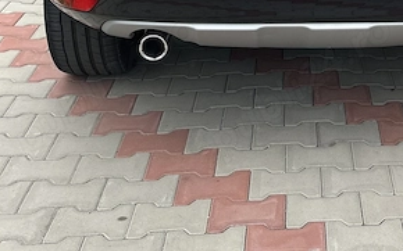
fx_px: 834
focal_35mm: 76
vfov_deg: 16.2
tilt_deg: -13.8
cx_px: 397
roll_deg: -4.2
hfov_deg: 25.9
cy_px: -80
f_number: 1.5
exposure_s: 1/486
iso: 50
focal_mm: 5.7
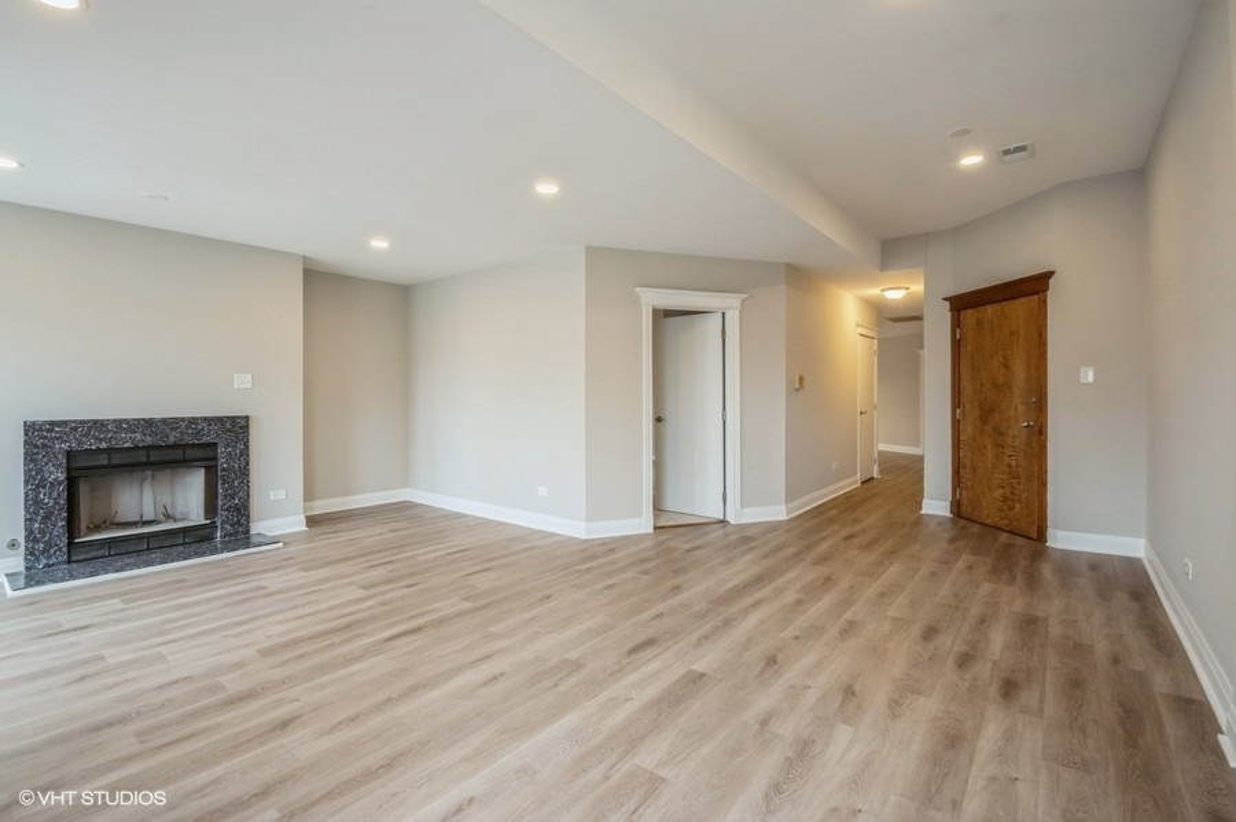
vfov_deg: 77.2
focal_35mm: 15
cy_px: 411
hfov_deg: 100.5
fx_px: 514
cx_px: 618
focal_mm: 10
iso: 200
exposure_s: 1/13
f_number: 11
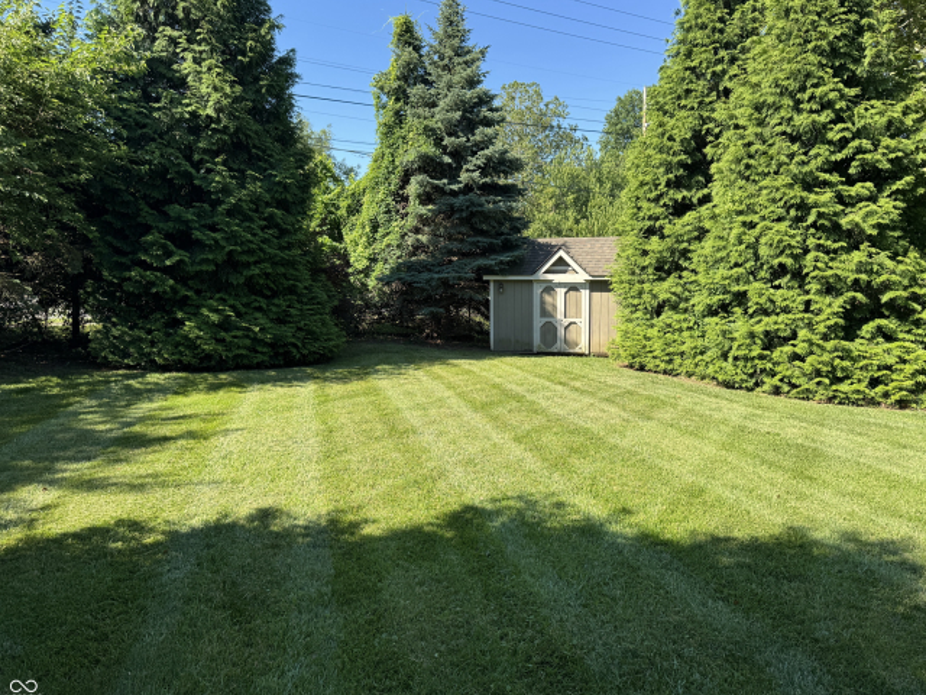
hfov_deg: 69.4
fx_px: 669
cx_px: 478
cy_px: 346
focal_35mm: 25
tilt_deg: -7.7
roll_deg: -0.3
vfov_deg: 54.9
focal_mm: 6.76
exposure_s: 1/1637
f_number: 1.78
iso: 80
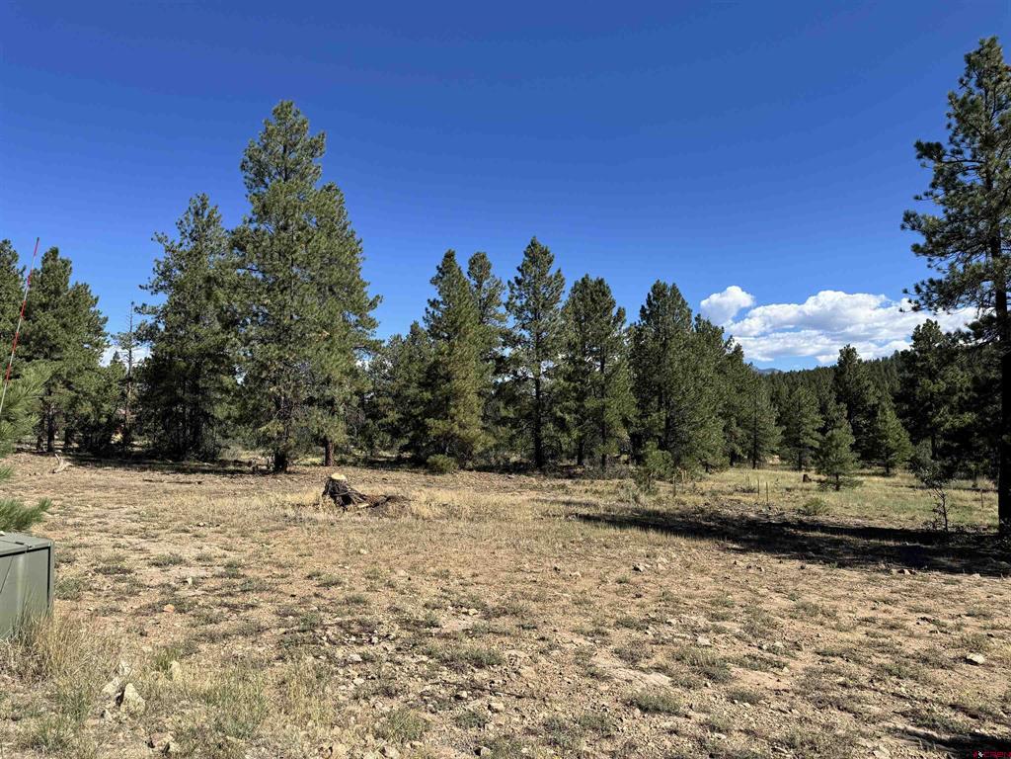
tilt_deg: +4.6
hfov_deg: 71.6
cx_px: 506
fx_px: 701
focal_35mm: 24
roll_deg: +0.0
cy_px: 380
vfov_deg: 56.8
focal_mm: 6.76
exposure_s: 1/3597
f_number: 1.78
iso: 80
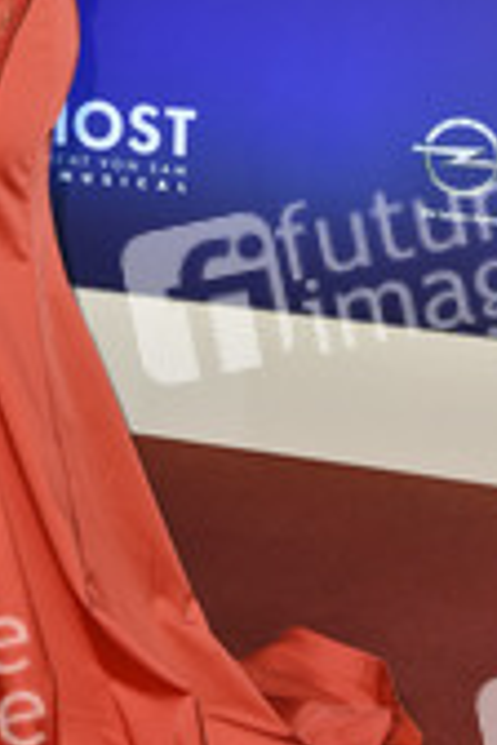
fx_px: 2568
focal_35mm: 124
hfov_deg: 10.9
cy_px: 58
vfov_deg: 16.3
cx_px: -53
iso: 500
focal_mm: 52
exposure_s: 1/160
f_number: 6.3
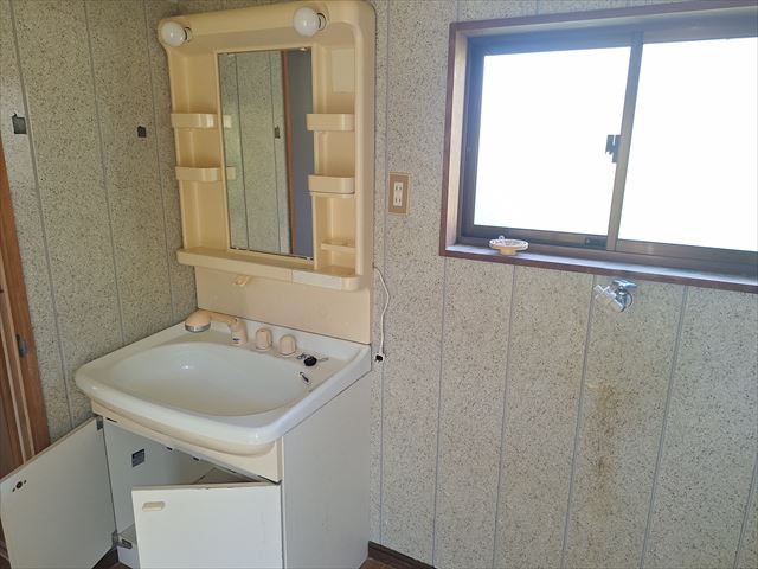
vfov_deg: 58.9
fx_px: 504
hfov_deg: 73.9
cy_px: 284
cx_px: 379
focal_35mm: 23
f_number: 1.8
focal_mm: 5.54
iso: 50
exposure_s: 1/100
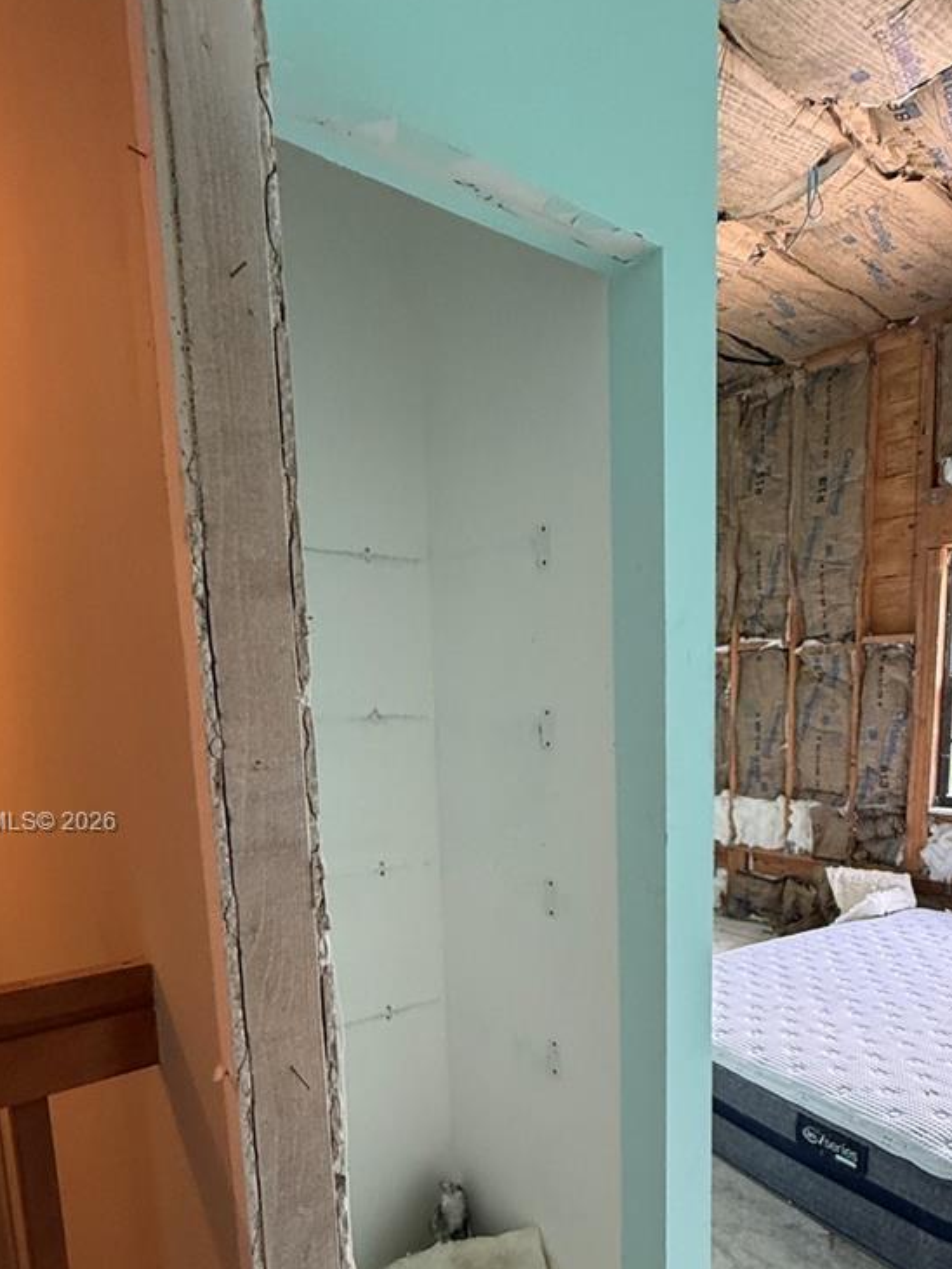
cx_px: 577
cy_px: 824
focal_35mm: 23
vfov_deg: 72.1
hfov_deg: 58.4
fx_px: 843
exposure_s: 1/60
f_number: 2.2
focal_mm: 2.22
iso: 320
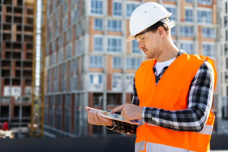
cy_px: 76
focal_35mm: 50
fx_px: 317
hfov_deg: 39.6
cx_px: 114
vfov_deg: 27.0
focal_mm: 50
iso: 250
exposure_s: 1/500
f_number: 2.8
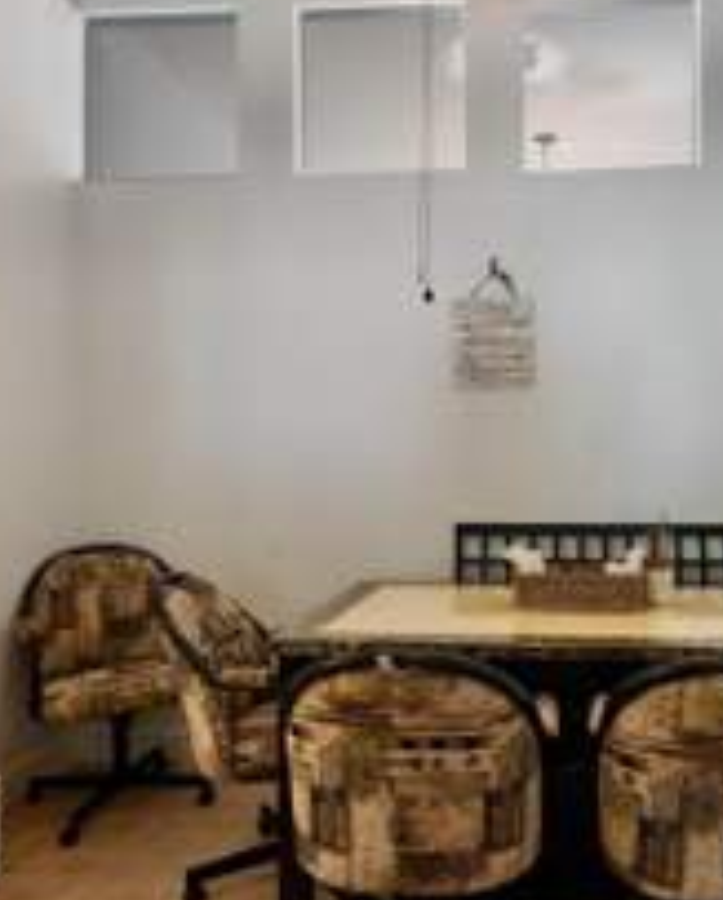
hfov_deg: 46.2
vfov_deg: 57.1
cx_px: 506
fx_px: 827
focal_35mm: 31
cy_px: 452
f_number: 4.5
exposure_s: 1/200
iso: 2000
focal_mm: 14
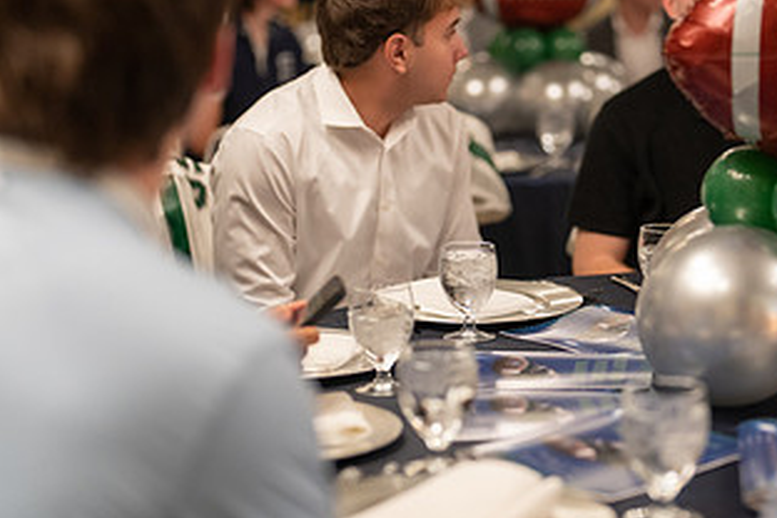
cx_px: 520
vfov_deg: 14.7
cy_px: 195
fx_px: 2007
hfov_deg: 21.8
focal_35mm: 93
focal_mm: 50
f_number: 1.2
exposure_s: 1/320
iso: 1250
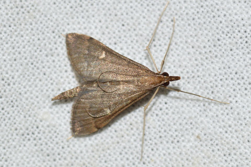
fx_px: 1046
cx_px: 126
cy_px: 84
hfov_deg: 13.7
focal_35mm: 150
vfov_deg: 9.2
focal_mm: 100
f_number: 18
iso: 100
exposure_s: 1/200
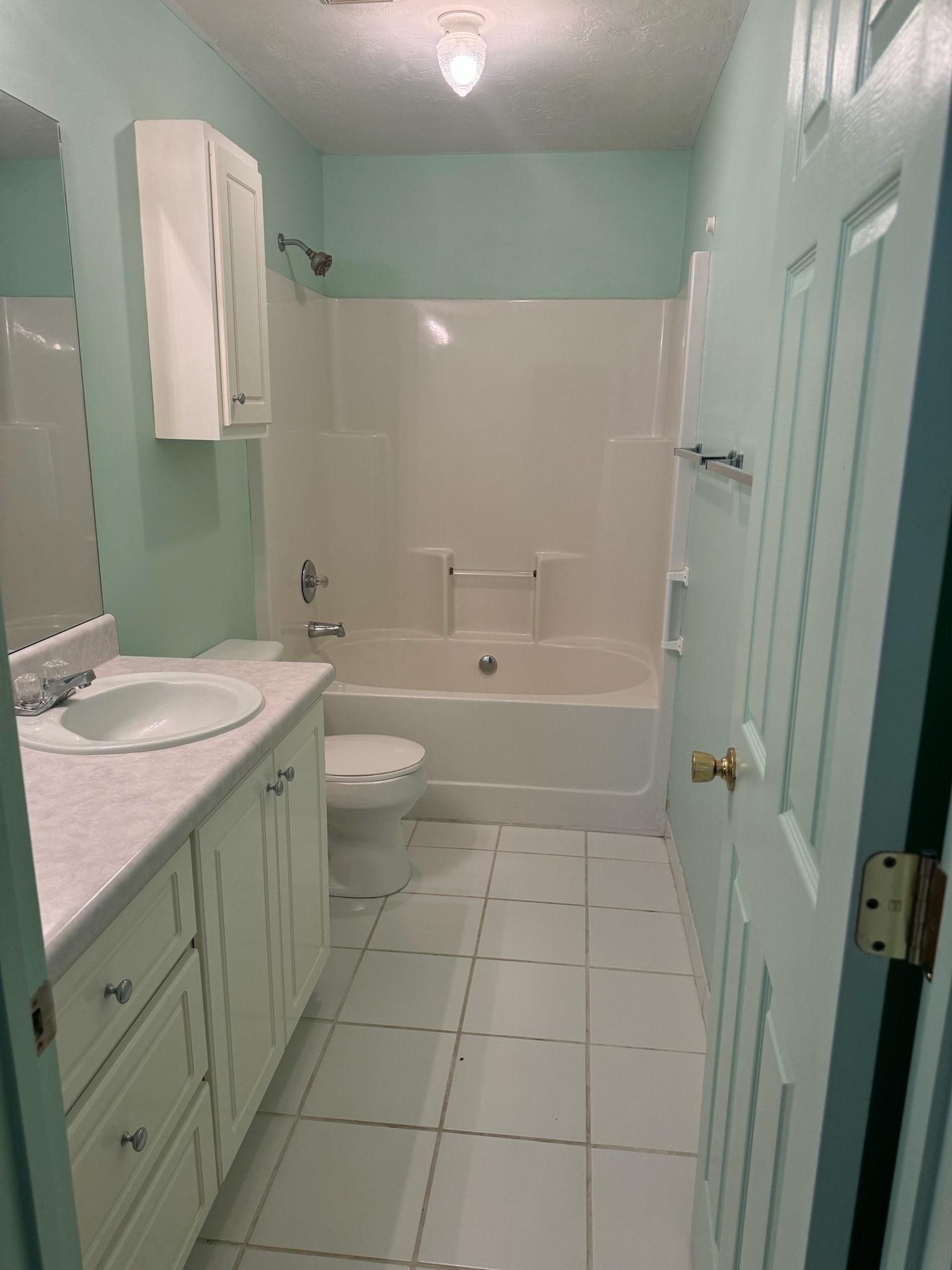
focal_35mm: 24
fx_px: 880
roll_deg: -1.1
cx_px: 476
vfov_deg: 71.6
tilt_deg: -13.7
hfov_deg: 56.8
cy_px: 635
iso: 200
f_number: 1.78
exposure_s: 1/120
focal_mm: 6.76
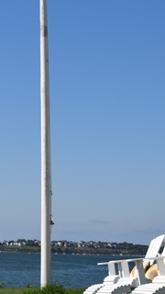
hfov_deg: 11.2
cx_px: -113
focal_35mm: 102
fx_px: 793
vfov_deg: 20.9
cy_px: 120
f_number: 11
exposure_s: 1/500
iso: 200
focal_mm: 26
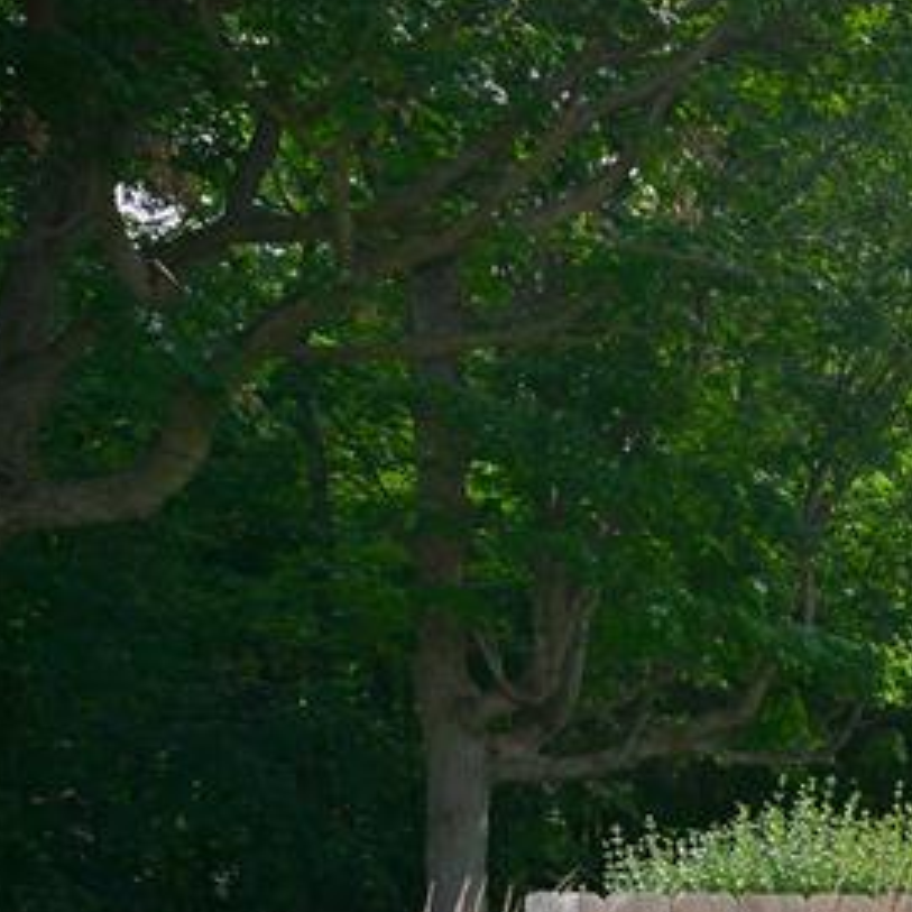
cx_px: 1535
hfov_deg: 23.9
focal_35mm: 45
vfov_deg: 33.2
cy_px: 983
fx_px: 1341
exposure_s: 1/200
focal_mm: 14
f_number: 7.1
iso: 100
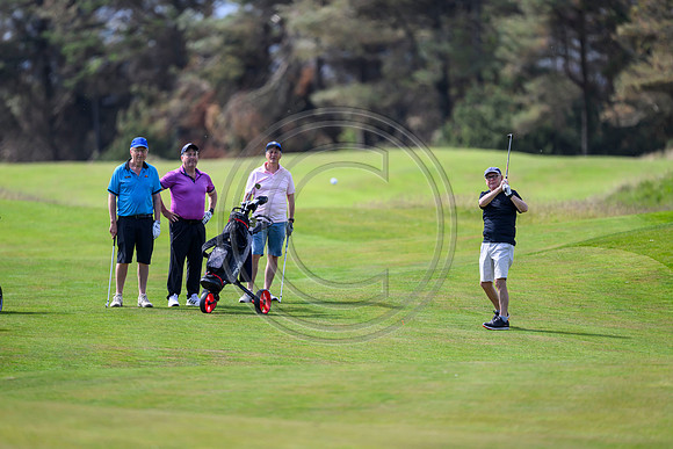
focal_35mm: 560
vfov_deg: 2.5
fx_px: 10471
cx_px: 336
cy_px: 224
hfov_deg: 3.7
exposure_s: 1/2500
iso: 500
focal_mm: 560
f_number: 4
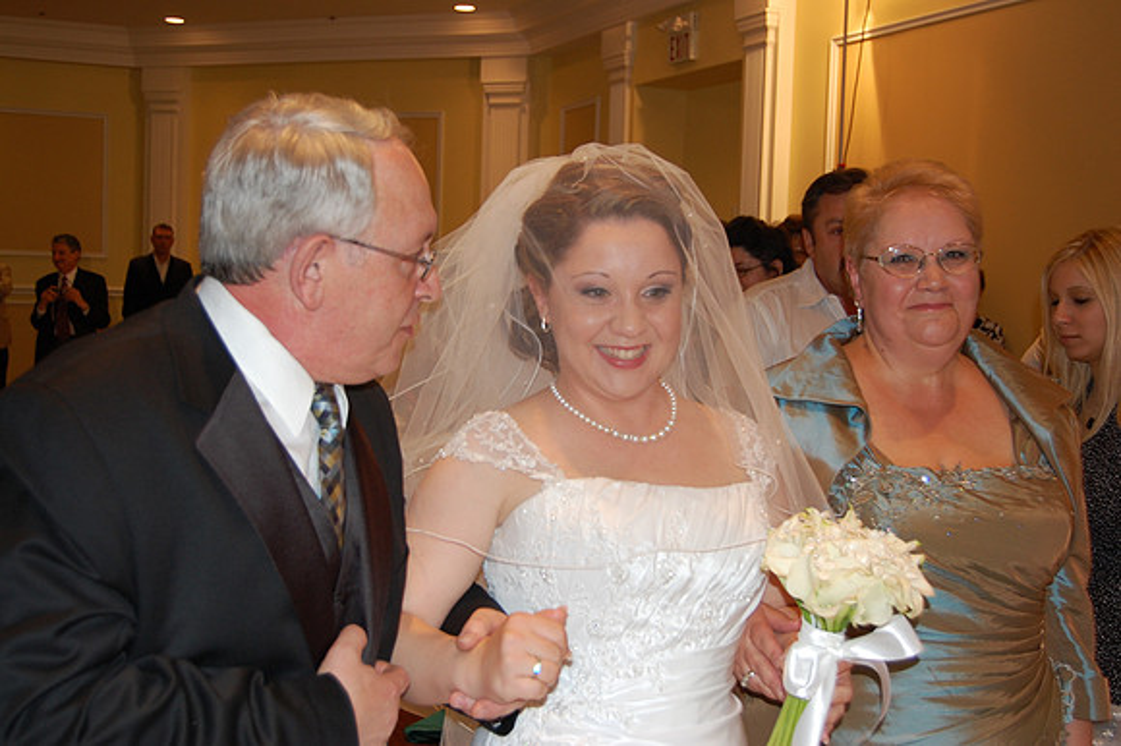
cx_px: 560
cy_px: 373
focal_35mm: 46
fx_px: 1447
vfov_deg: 28.9
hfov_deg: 42.3
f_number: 4.5
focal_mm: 31
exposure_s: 1/60
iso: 400
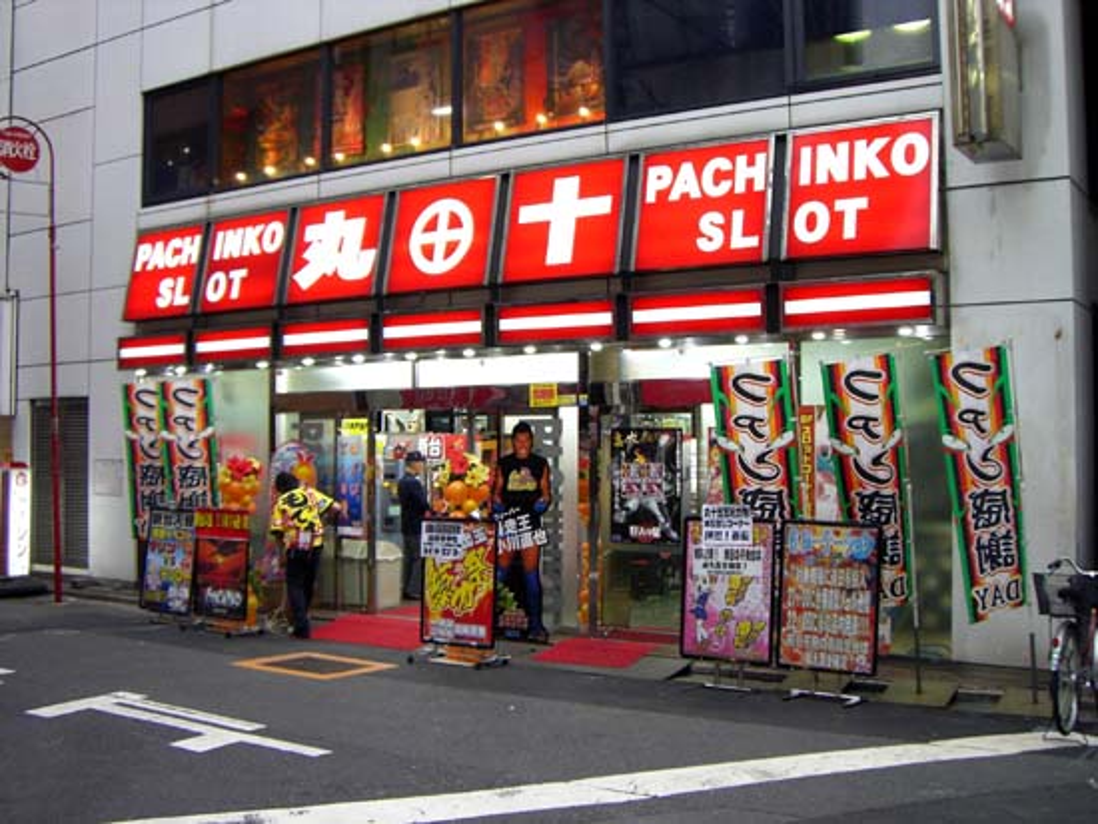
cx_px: 549
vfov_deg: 37.7
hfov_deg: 49.0
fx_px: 1206
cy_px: 412
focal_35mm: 38
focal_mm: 6.2
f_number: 2.7
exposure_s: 1/50
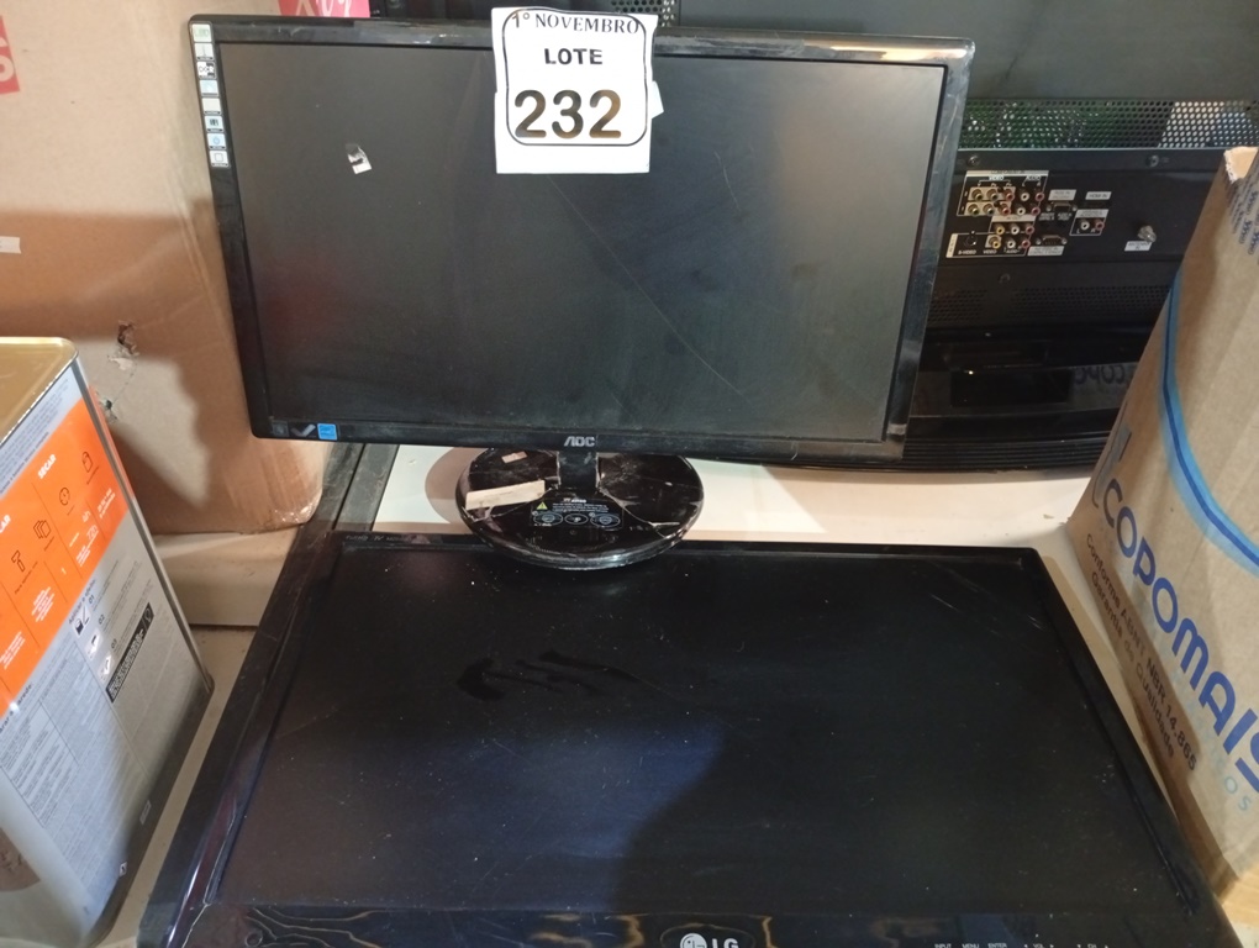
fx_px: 983
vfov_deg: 51.5
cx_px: 630
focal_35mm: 27
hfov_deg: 65.2
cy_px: 474
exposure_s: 1/15
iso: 3515
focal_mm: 3.98
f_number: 1.8
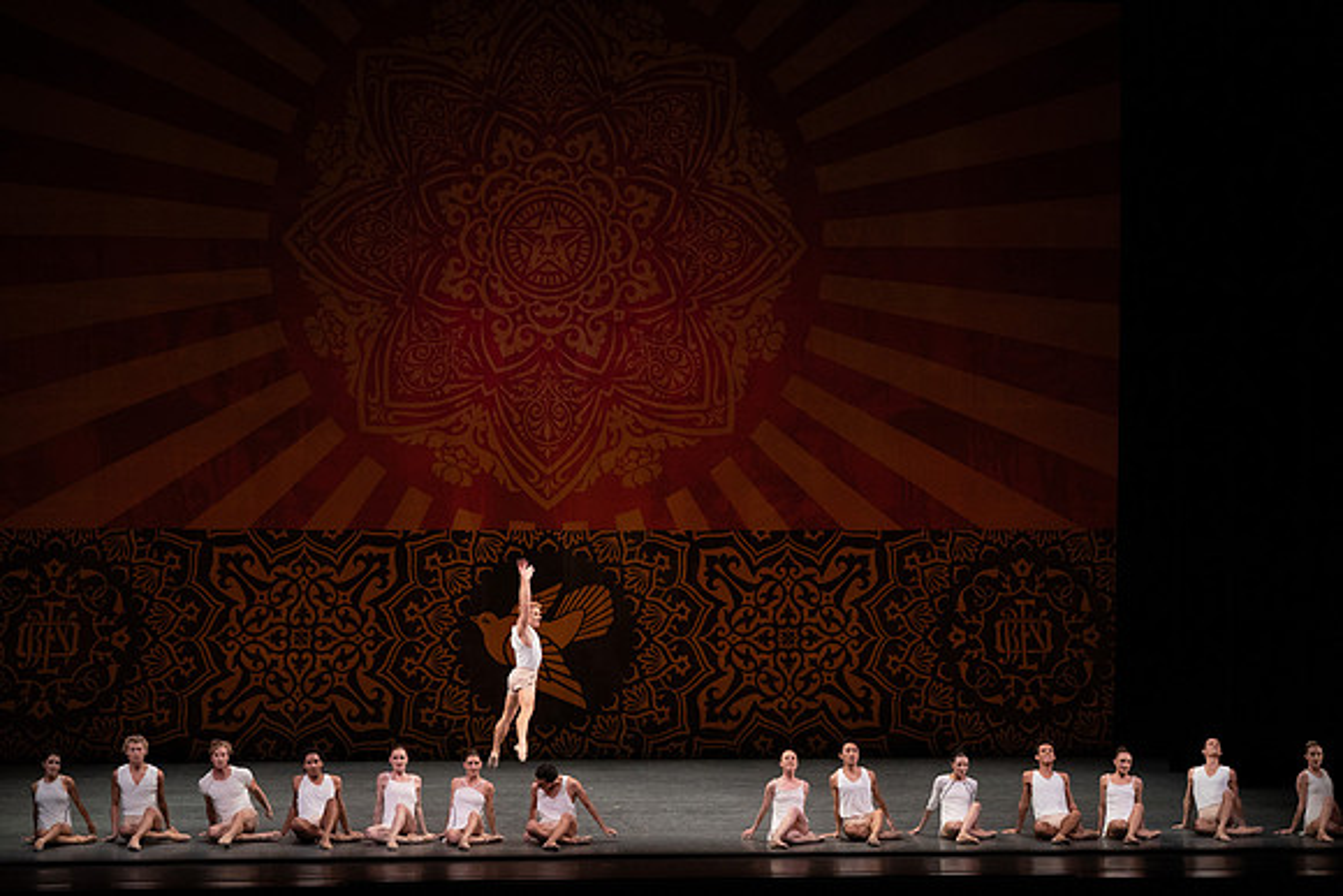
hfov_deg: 20.4
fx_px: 3731
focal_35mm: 100
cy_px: 448
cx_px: 672
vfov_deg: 13.7
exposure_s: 1/400
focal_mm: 100
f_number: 10
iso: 5000
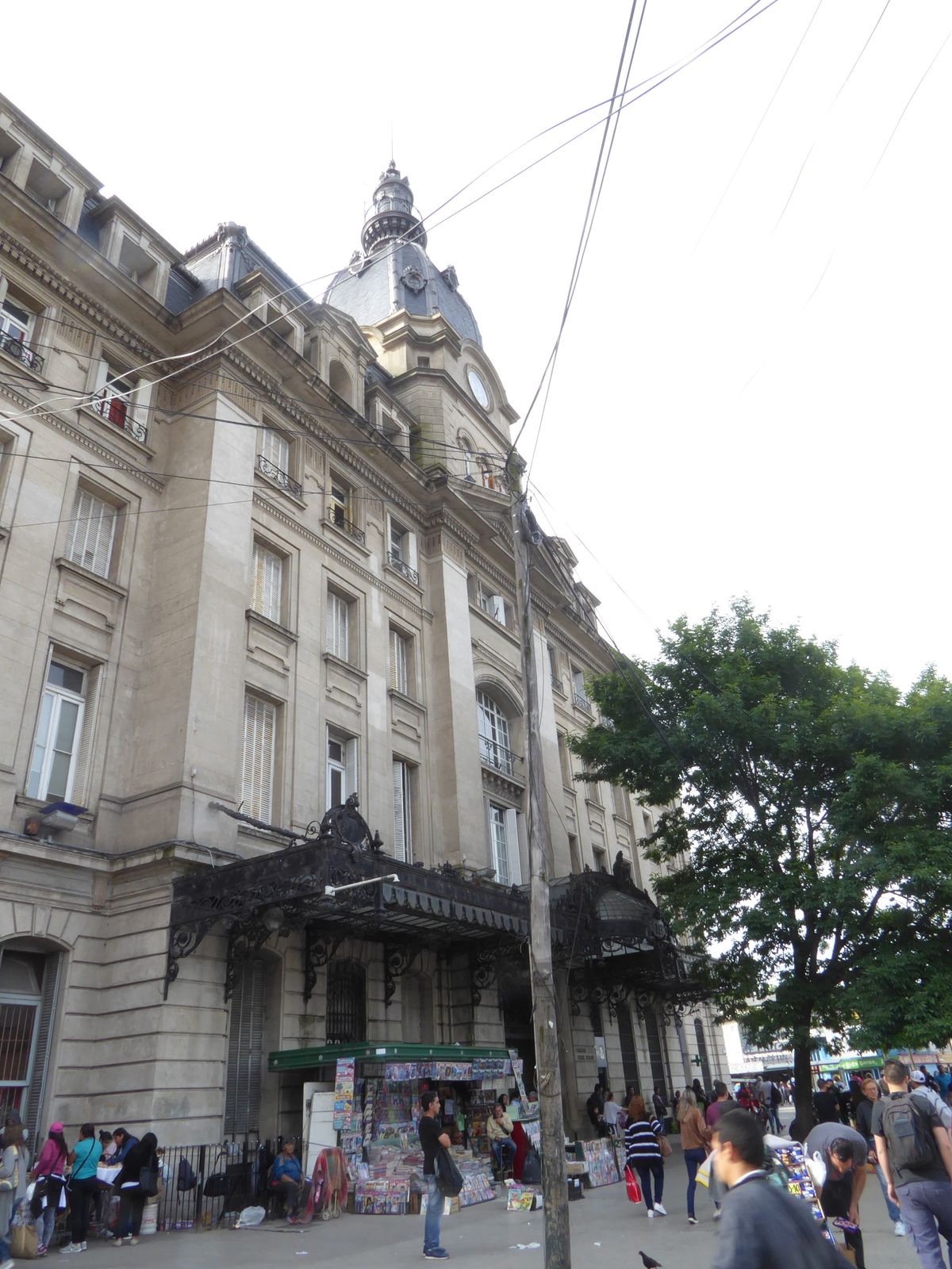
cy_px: 634
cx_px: 476
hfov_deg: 56.8
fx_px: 880
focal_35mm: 24
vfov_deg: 71.6
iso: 125
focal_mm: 4.3
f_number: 7.1
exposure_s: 1/60
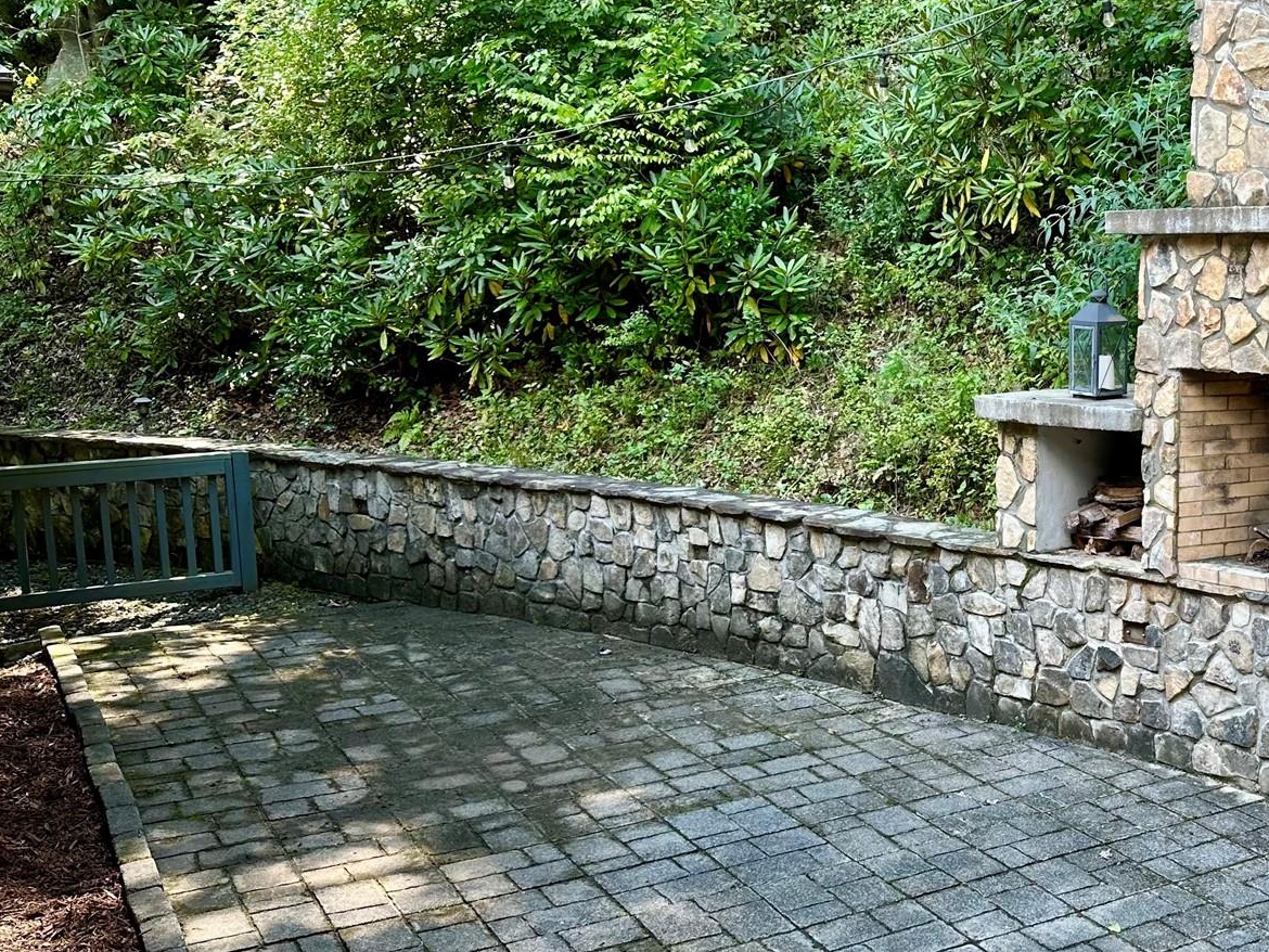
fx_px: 1540
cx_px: 1089
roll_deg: +0.2
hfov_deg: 41.9
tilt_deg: -9.9
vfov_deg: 34.3
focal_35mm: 42
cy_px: 511
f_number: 1.78
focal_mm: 6.86
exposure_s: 1/128
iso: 64
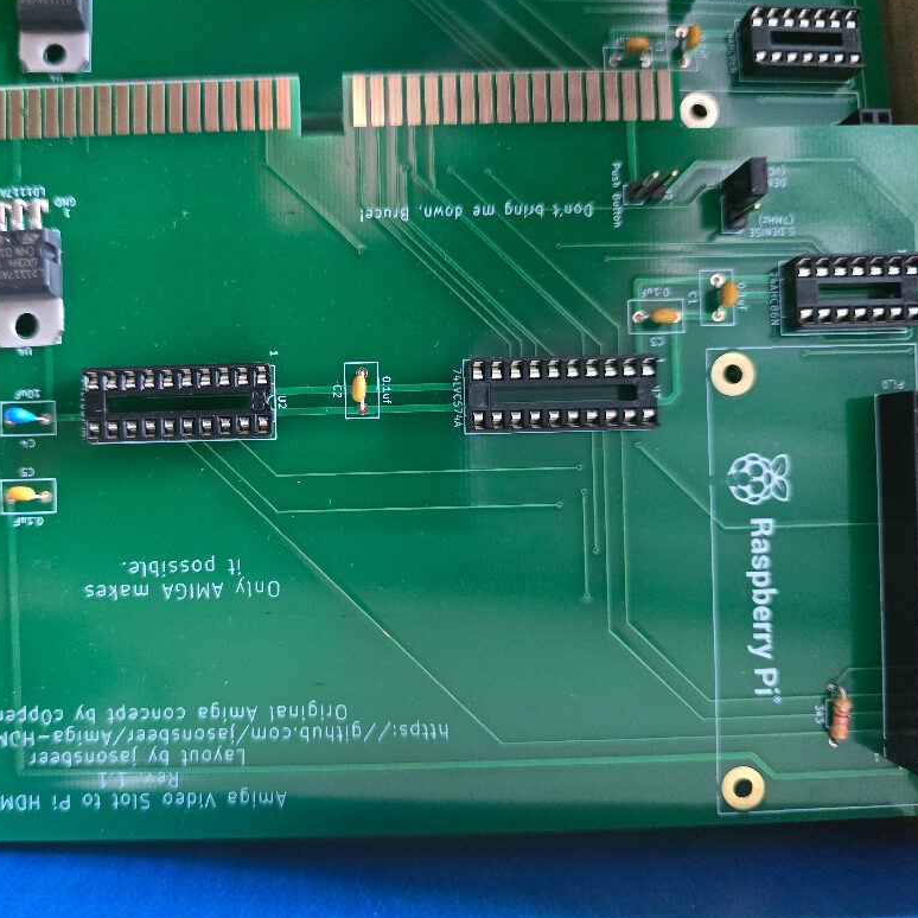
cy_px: 459
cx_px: 351
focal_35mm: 28
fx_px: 840
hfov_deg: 56.7
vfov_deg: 57.3
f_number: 1.7
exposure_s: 1/50
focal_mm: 6.3
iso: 1600
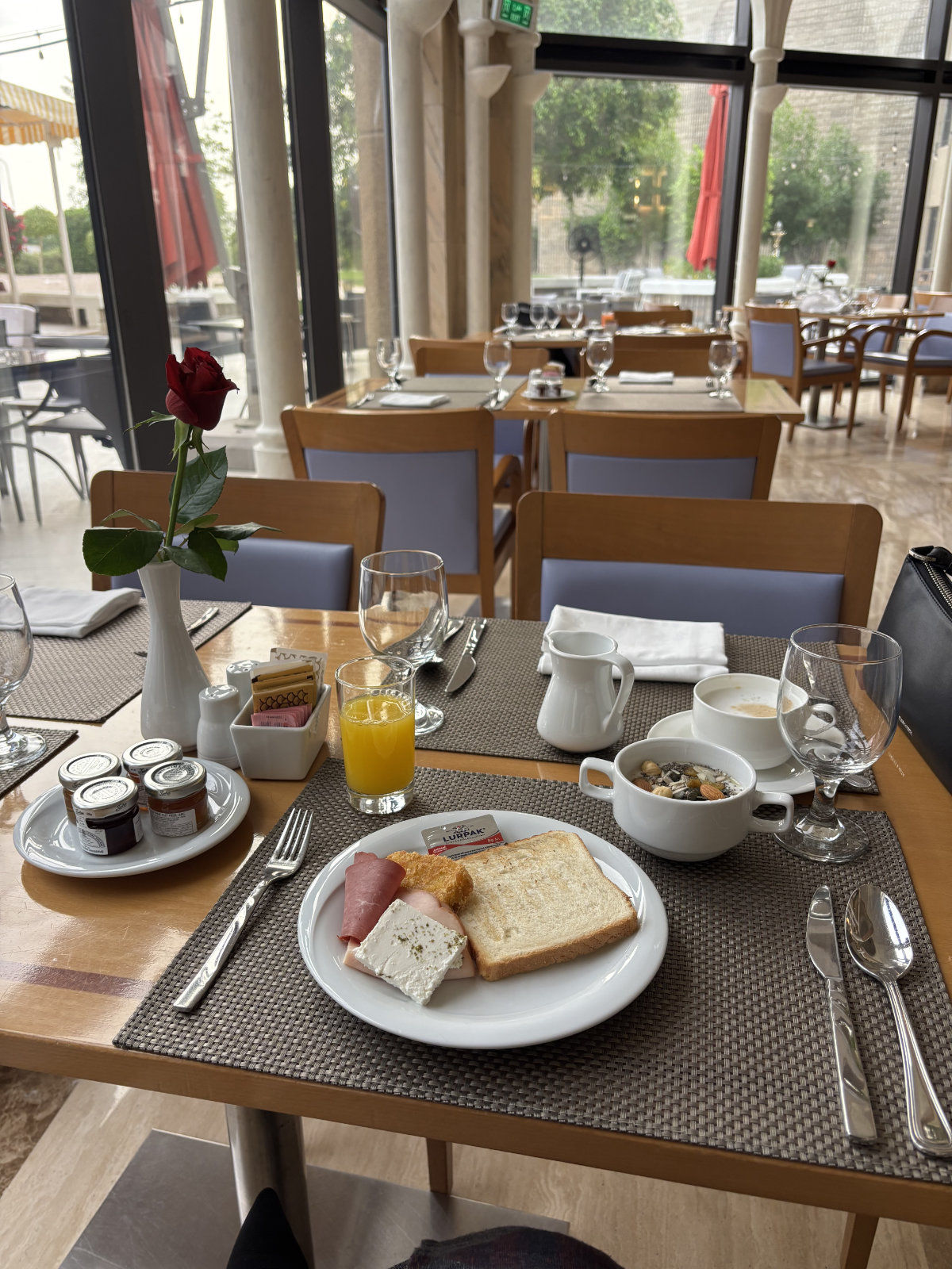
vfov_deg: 67.3
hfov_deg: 53.1
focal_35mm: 26
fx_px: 953
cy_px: 634
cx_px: 476
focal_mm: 6
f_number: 1.6
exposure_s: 1/121
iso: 100
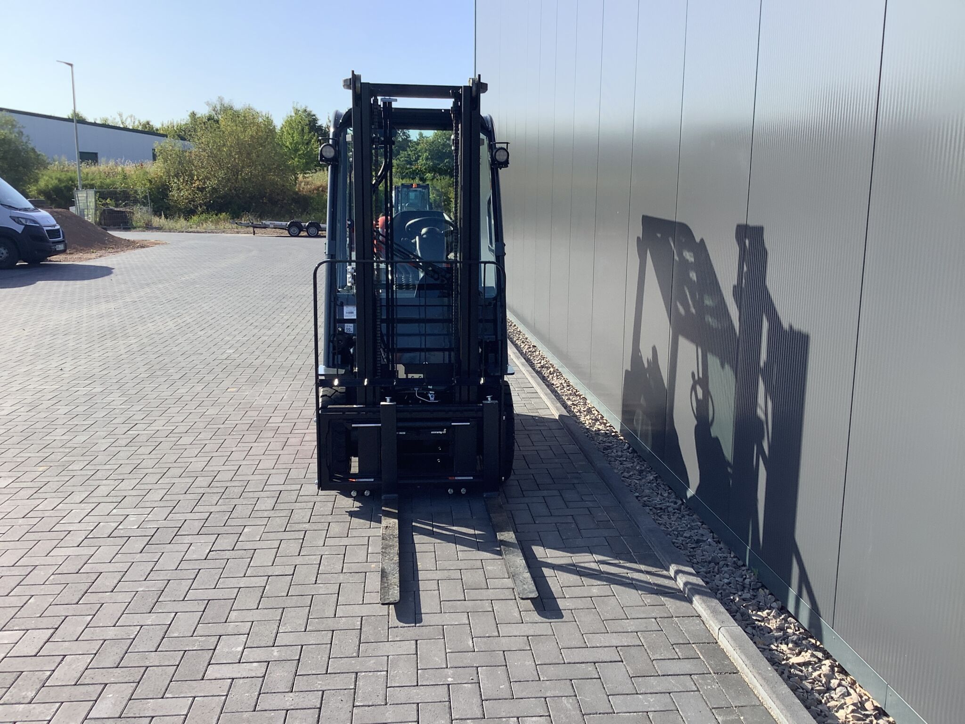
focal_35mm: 31
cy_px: 362
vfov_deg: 45.4
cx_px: 482
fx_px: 864
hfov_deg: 58.4
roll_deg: +0.6
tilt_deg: -11.5
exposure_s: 1/515
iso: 25
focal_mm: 3.3
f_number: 2.4
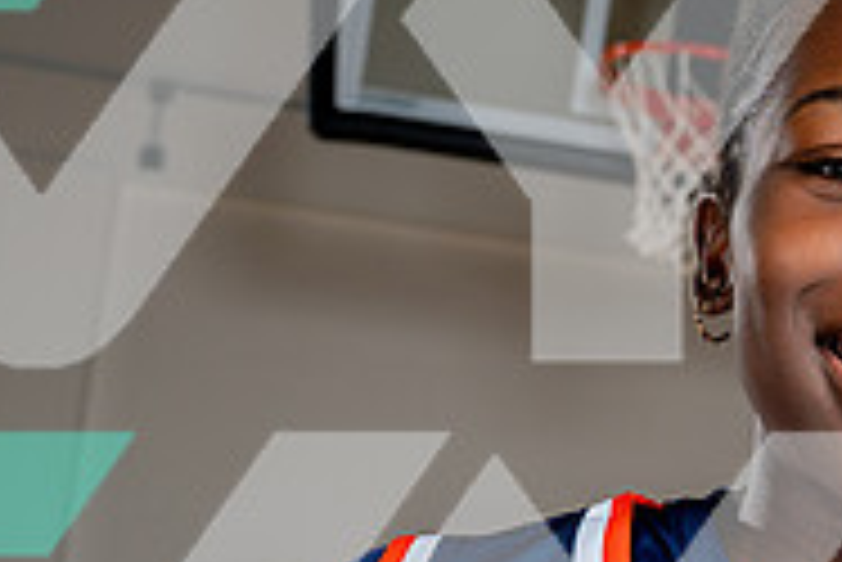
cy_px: 672
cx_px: 810
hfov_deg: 20.1
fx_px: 2317
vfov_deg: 13.5
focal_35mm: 99
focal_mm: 32
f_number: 5.6
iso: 200
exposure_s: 1/250
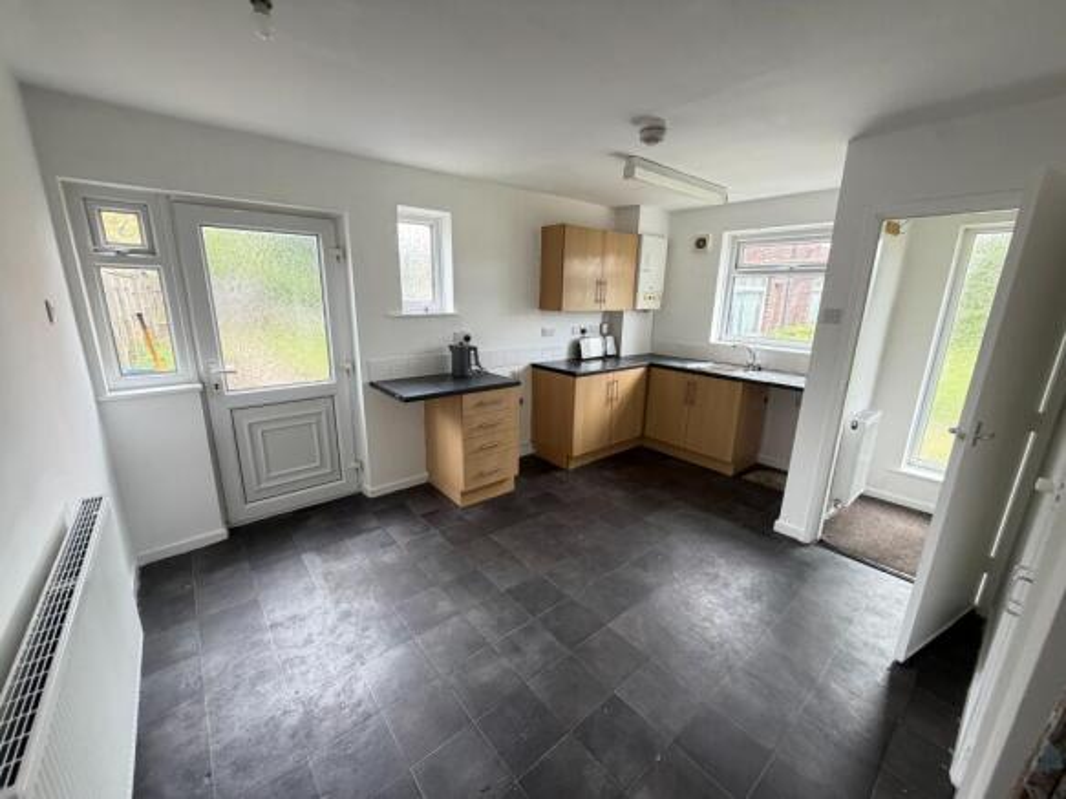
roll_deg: -0.9
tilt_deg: -13.9
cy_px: 400
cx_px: 533
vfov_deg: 85.7
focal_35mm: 14
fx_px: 431
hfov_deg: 102.1
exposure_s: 1/121
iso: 200
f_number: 2.2
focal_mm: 2.22
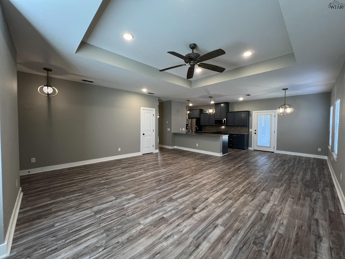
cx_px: 172
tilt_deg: -2.2
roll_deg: -1.0
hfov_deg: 106.2
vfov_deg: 89.9
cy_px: 130
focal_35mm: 13
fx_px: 130
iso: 160
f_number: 1.8
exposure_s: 1/60
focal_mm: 1.57
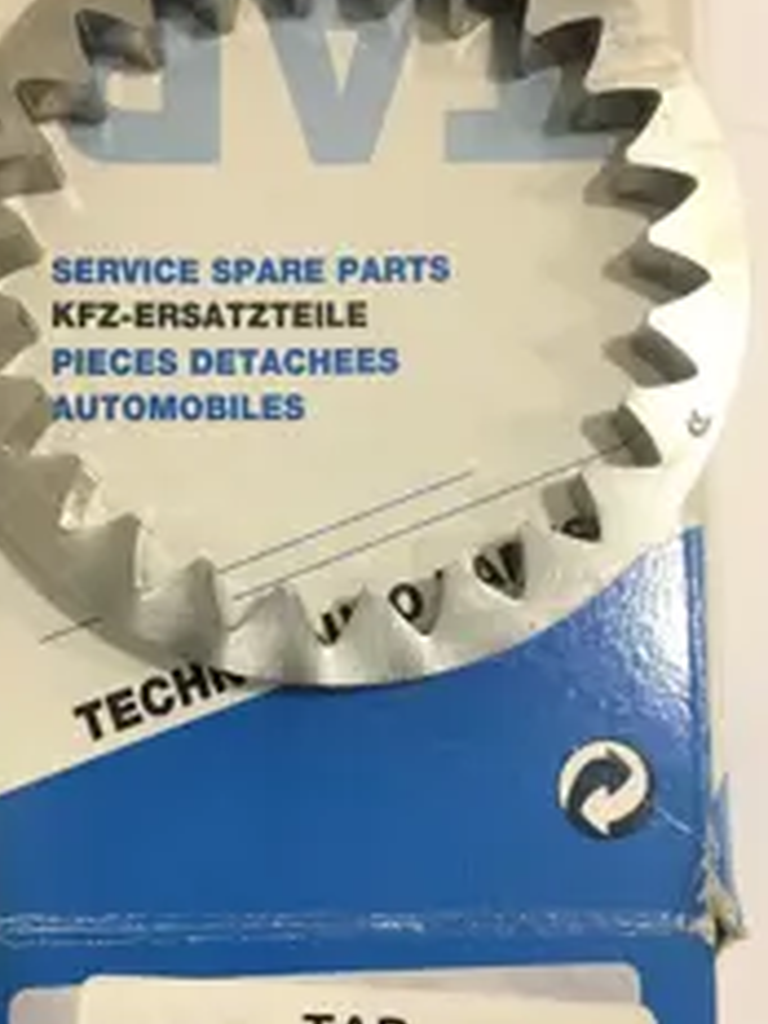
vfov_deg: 38.2
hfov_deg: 29.1
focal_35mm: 50
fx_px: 1479
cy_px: 561
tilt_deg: -83.2
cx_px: 344
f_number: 2.2
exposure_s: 1/33
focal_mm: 4.15
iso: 100
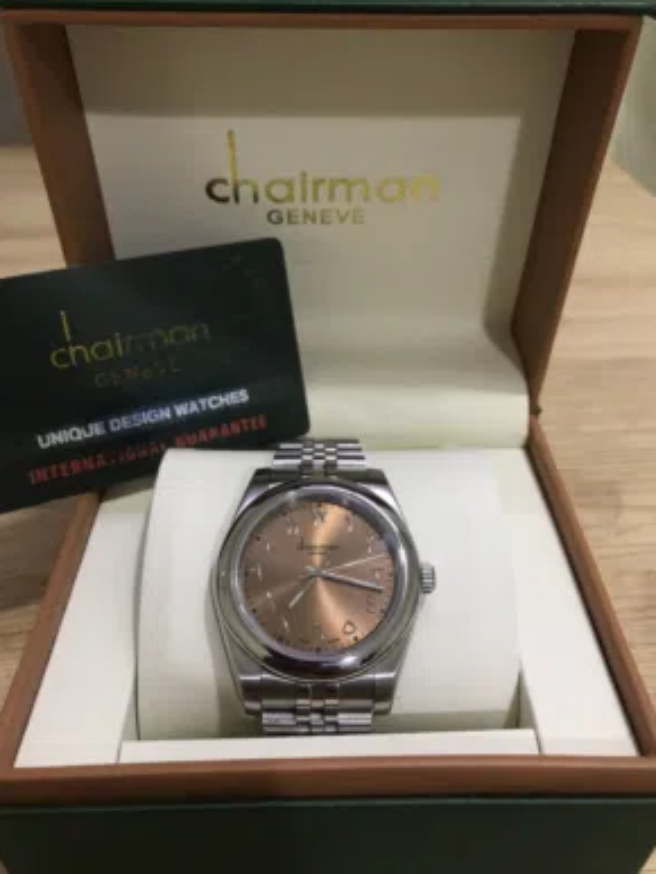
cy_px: 423
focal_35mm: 29
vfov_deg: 61.6
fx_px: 732
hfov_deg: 48.3
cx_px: 335
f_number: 1.8
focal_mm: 3.99
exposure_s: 1/17
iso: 64
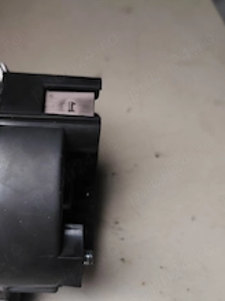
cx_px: 26
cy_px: 194
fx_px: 364
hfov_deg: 32.7
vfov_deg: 44.3
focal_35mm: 42
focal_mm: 6.14
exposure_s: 1/50
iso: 320
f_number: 1.65
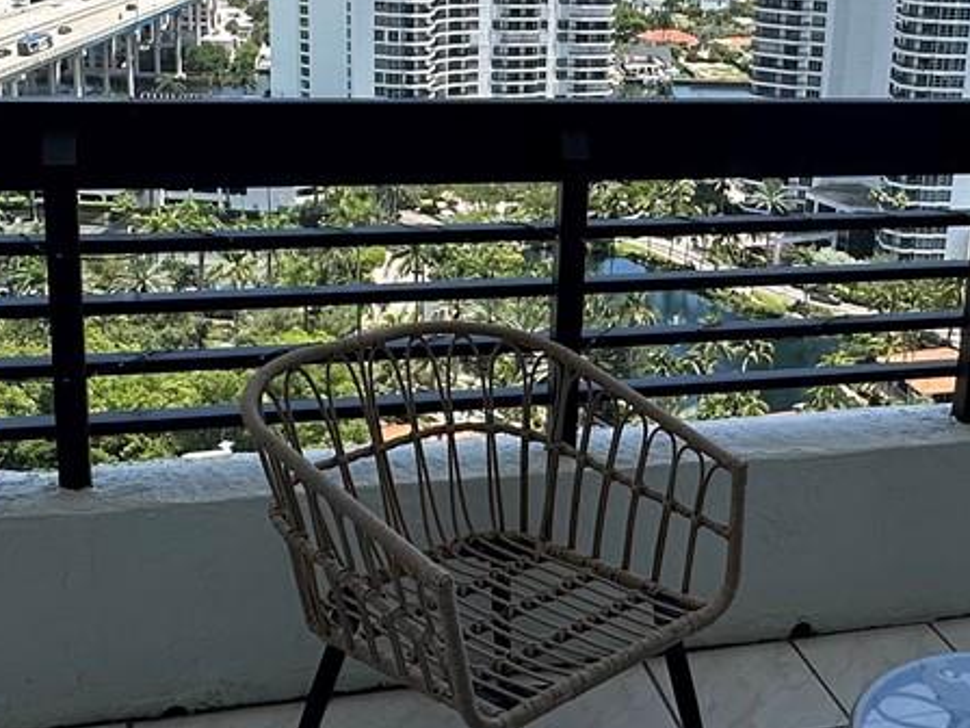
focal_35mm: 50
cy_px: 260
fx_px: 1401
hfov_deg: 37.7
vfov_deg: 29.0
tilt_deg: -15.3
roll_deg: -3.1
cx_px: 663
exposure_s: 1/1014
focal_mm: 2.22
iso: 40
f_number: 2.2
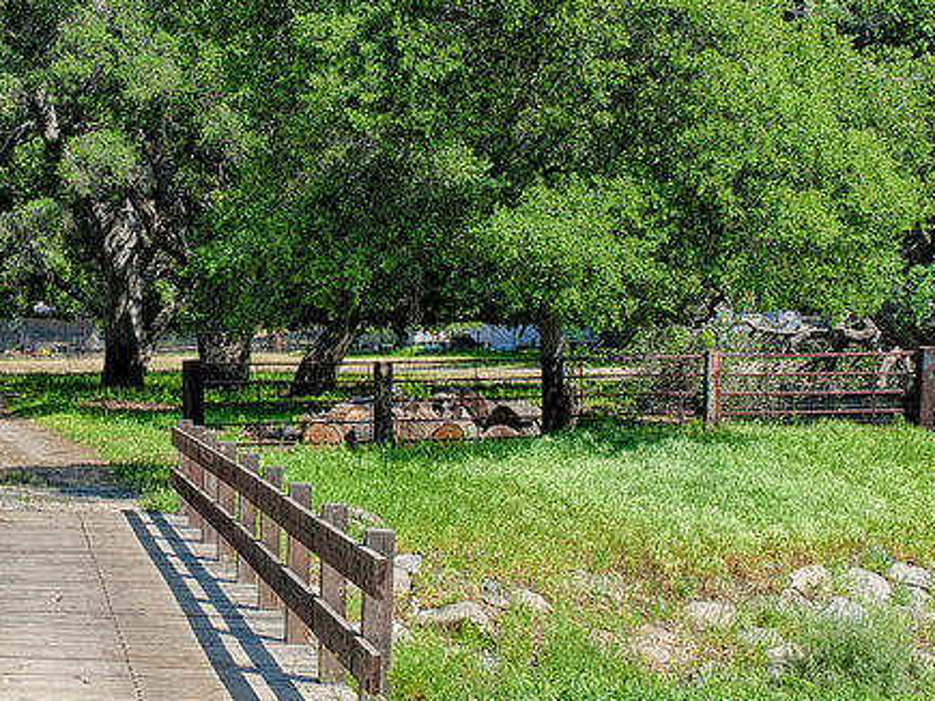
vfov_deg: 17.3
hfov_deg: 22.2
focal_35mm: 85
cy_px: 217
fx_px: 2295
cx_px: 6
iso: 200
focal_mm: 35
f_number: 11
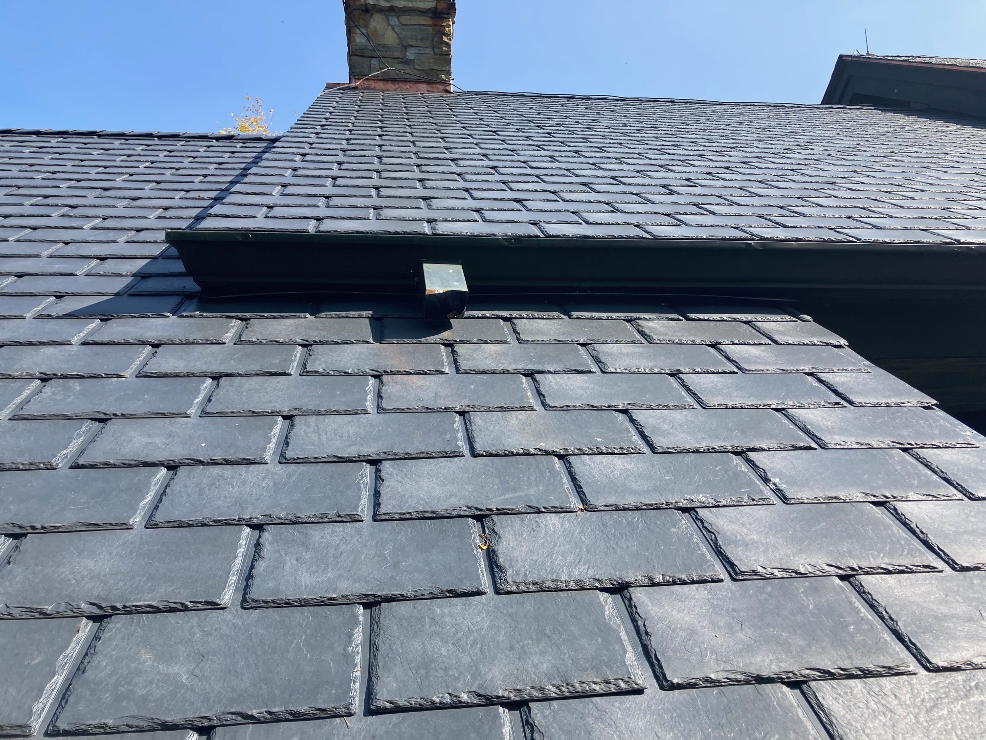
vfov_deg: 49.7
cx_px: 493
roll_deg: +2.4
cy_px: 370
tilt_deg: +14.7
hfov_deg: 63.4
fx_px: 798
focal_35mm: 28
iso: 20
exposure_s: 1/1185
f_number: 1.8
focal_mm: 3.99
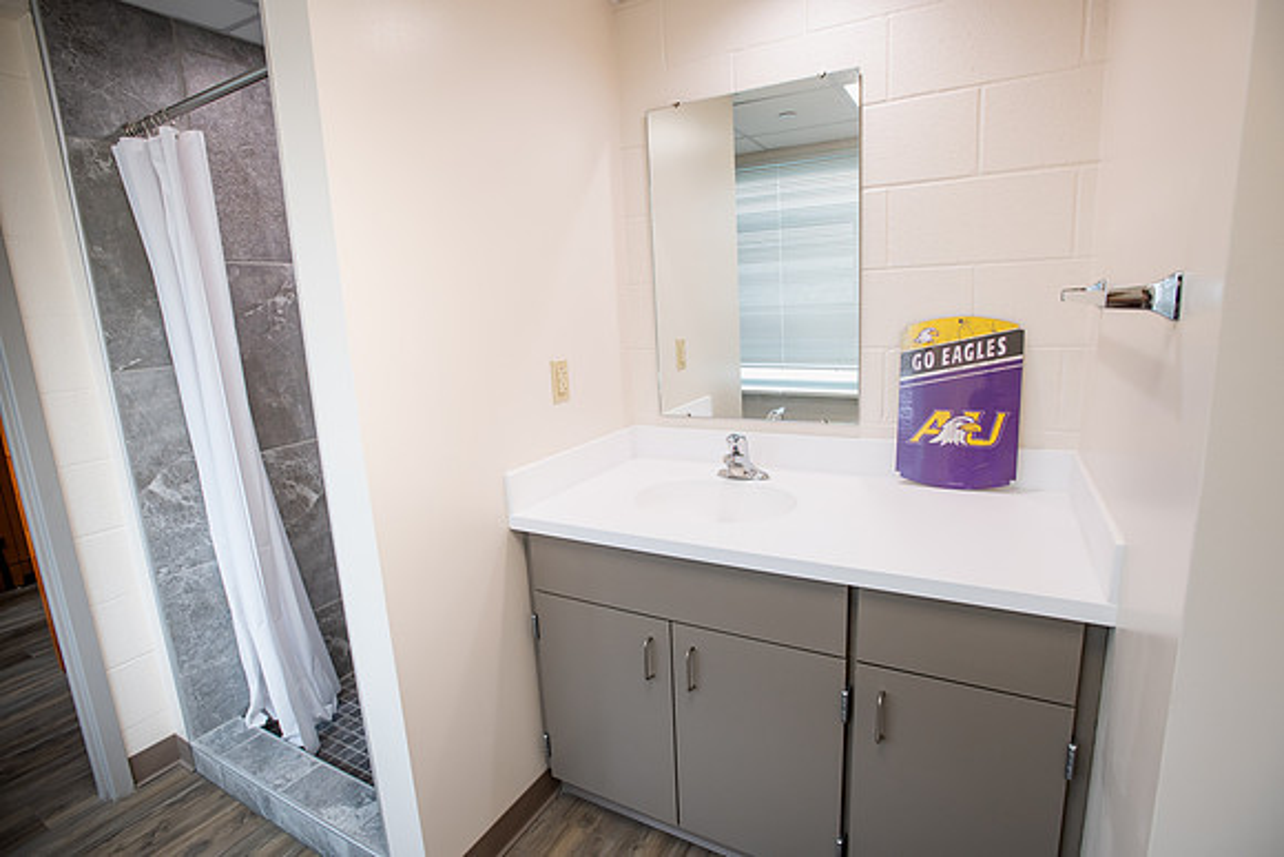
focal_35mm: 17
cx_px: 642
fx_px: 606
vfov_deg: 70.5
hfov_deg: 93.3
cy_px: 428
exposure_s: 1/60
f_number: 6.3
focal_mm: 17
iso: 320
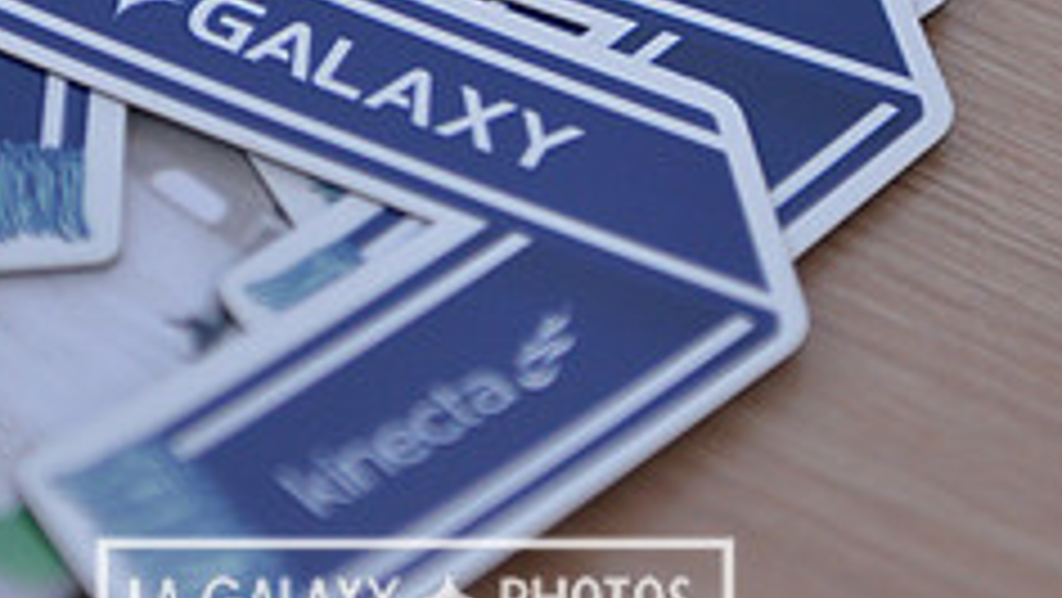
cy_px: -74
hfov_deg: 11.9
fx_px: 5071
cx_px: 414
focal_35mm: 180
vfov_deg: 6.7
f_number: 2.8
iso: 1250
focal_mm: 70
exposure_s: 1/4000
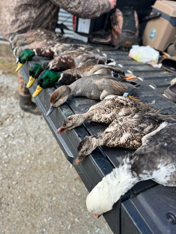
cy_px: 117
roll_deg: -12.1
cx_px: 88
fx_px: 176
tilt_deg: -36.7
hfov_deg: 53.1
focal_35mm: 26
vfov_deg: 67.3
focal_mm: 5.1
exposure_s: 1/967
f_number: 1.6
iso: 50
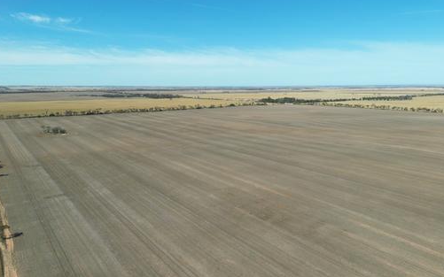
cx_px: 221
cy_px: 151
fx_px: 315
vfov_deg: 47.5
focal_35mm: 26
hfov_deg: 70.4
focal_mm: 6.72
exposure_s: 1/3000
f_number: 1.7
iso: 110
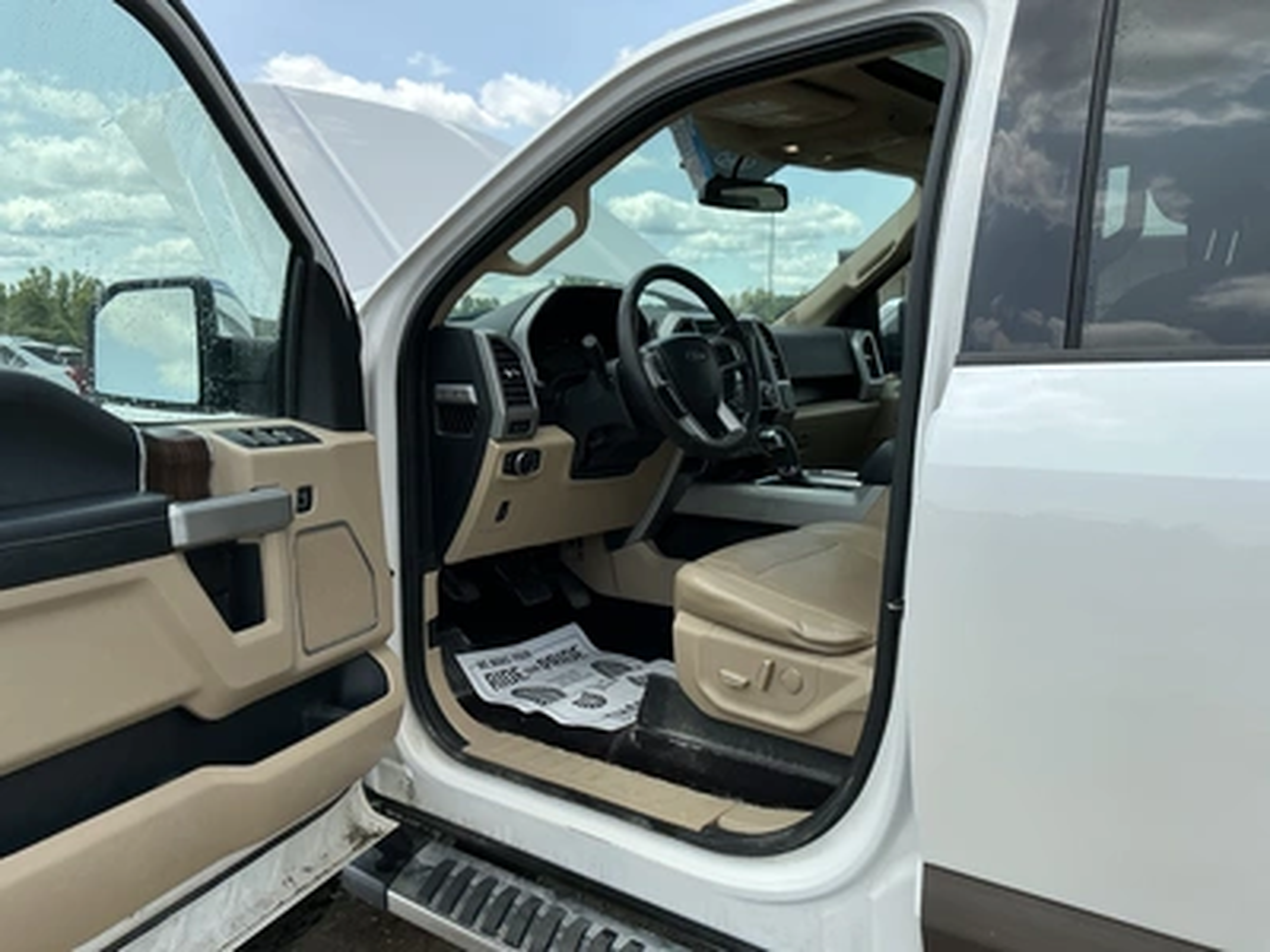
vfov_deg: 49.7
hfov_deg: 63.4
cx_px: 635
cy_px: 476
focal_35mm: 28
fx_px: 1027
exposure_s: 1/1055
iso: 25
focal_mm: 3
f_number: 1.8
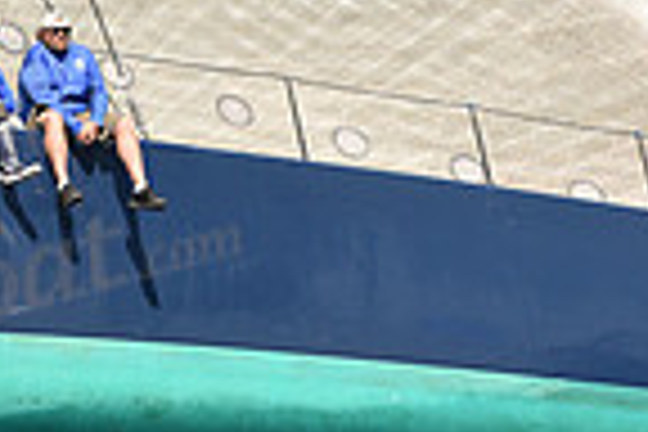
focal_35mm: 281
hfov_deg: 7.1
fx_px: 5058
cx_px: -621
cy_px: 133
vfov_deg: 4.9
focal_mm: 70
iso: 250
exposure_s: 1/1000
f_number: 3.2
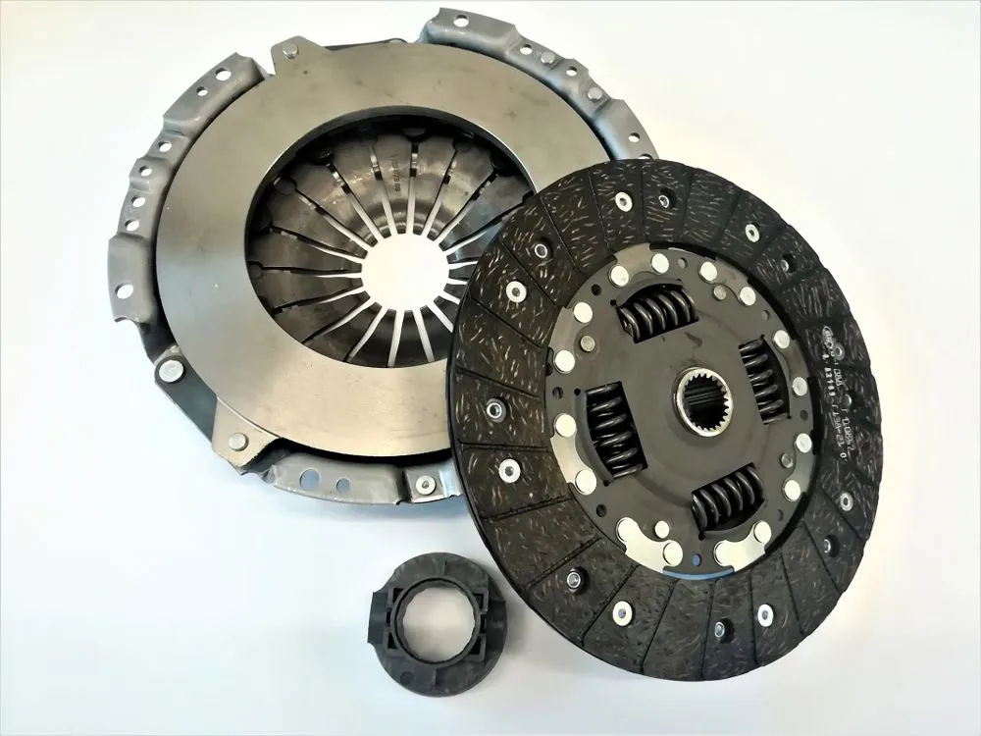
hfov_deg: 67.3
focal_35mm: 26
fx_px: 737
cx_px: 490
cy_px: 368
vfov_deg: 53.1
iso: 320
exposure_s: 1/25
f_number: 2.2
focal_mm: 3.83
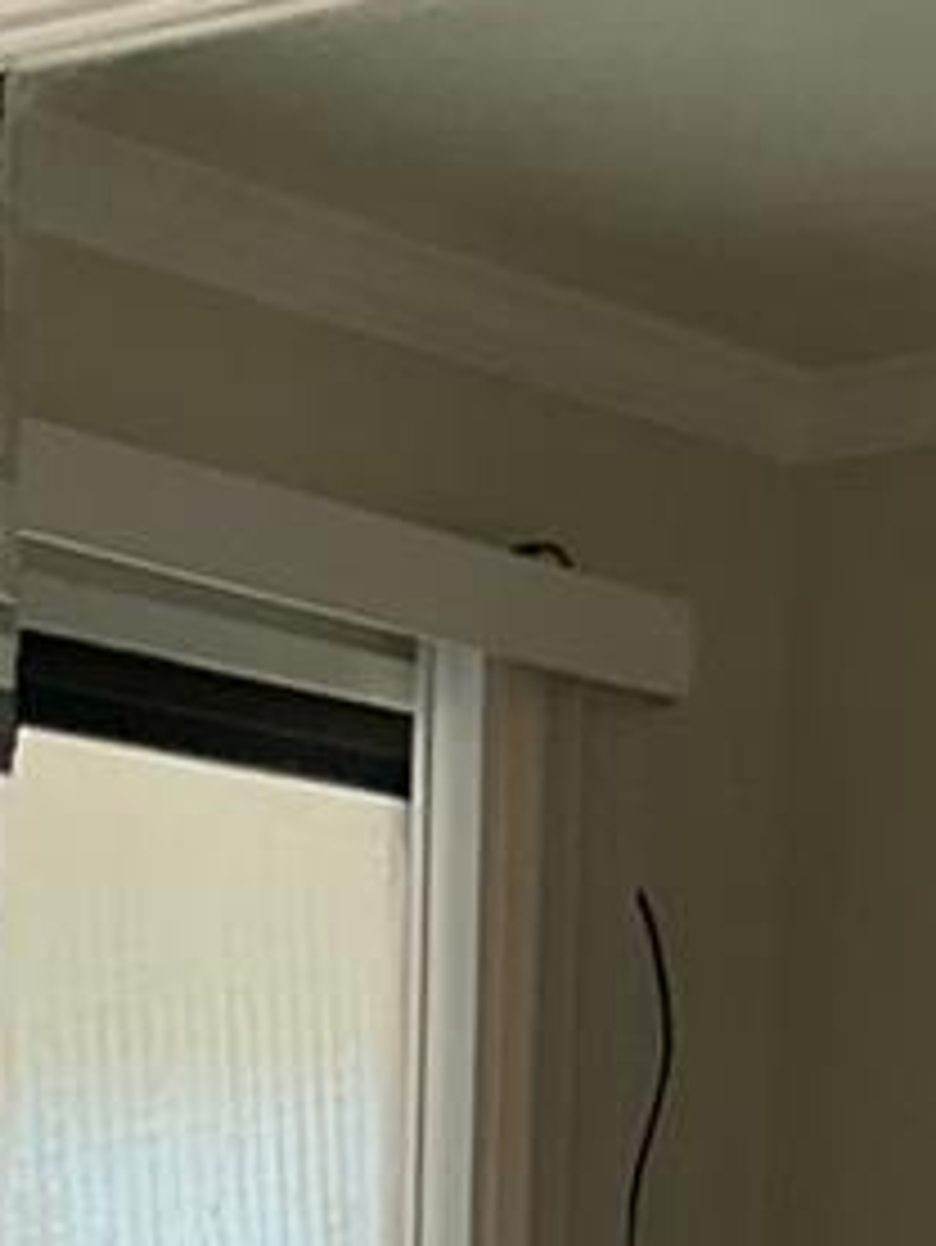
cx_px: -596
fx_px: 5656
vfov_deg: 11.8
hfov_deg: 9.1
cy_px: 2101
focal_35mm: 157
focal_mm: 3
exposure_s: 1/120
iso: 40
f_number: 1.8
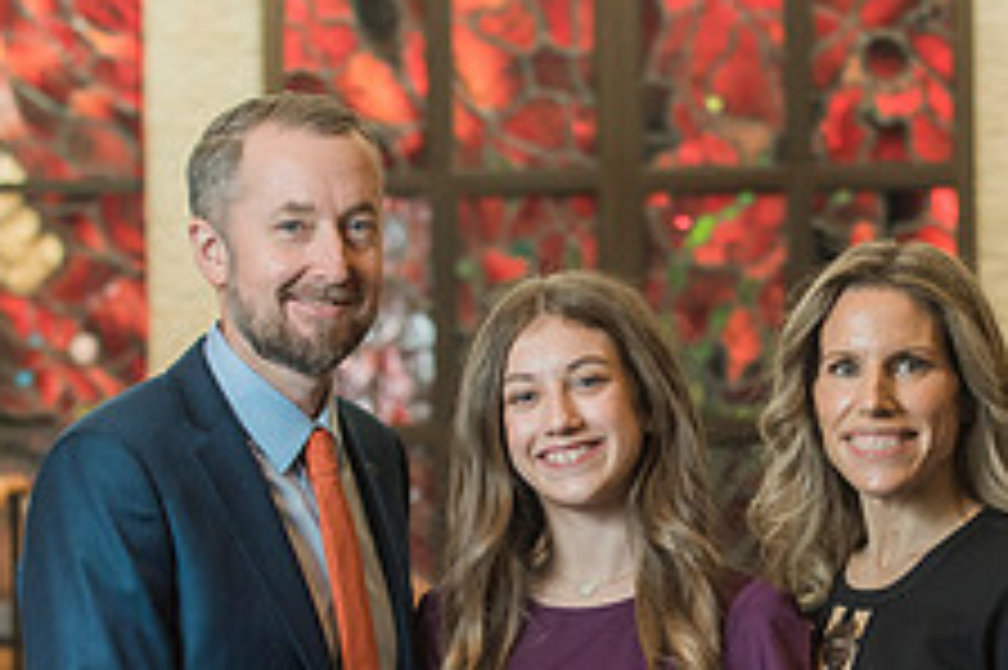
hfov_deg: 10.4
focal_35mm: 198
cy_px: 634
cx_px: 719
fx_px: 5540
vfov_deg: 6.9
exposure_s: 1/125
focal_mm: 75
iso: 1250
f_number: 4
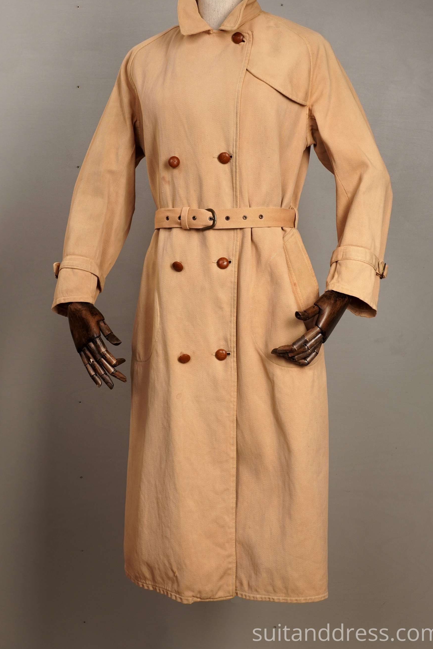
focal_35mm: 53
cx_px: 222
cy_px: 308
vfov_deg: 37.5
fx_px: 956
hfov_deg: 25.5
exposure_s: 1/25
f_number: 8
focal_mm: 32
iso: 250
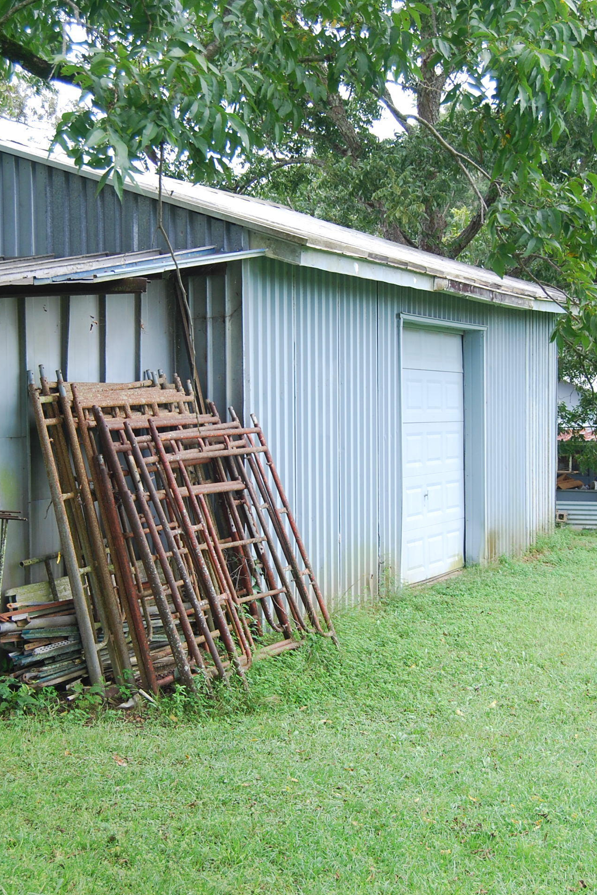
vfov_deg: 33.9
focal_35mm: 59
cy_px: 451
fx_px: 1467
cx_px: 311
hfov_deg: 23.0
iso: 200
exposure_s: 1/100
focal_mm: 26
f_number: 5
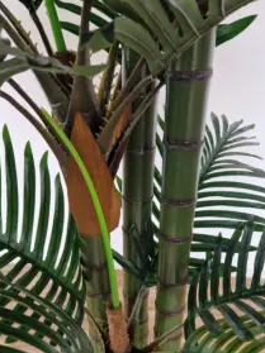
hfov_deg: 42.9
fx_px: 337
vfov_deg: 54.7
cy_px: 223
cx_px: 137
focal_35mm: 33
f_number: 1.8
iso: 200
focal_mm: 5.4
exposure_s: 1/100
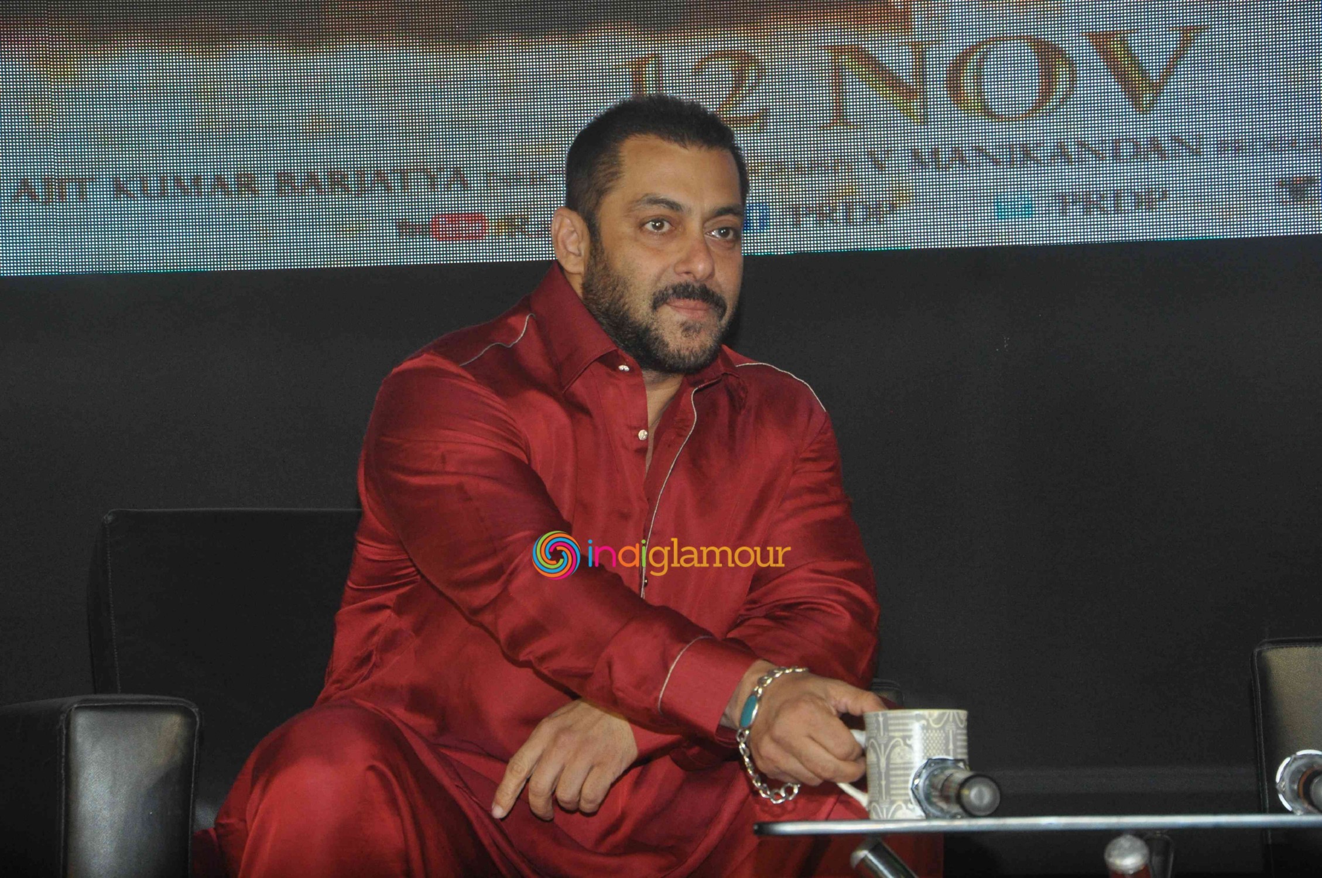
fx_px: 5392
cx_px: 661
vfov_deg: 9.3
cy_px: 439
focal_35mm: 147
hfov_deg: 14.0
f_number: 10
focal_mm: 98
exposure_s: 1/250
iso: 800
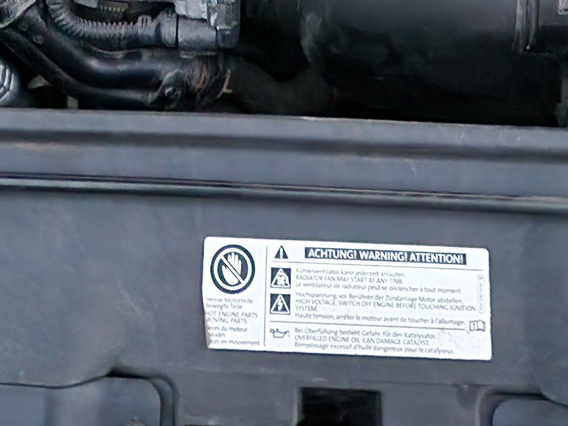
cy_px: -384
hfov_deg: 21.5
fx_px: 1493
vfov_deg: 14.1
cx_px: 233
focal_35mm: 91
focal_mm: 5.4
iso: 1600
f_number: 1.8
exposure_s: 1/9.99
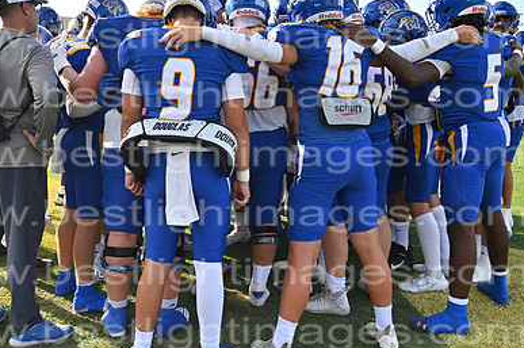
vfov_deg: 29.7
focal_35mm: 45
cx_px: 221
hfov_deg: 43.5
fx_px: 654
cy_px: 127
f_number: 4
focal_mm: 30
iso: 1400
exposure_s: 1/8000
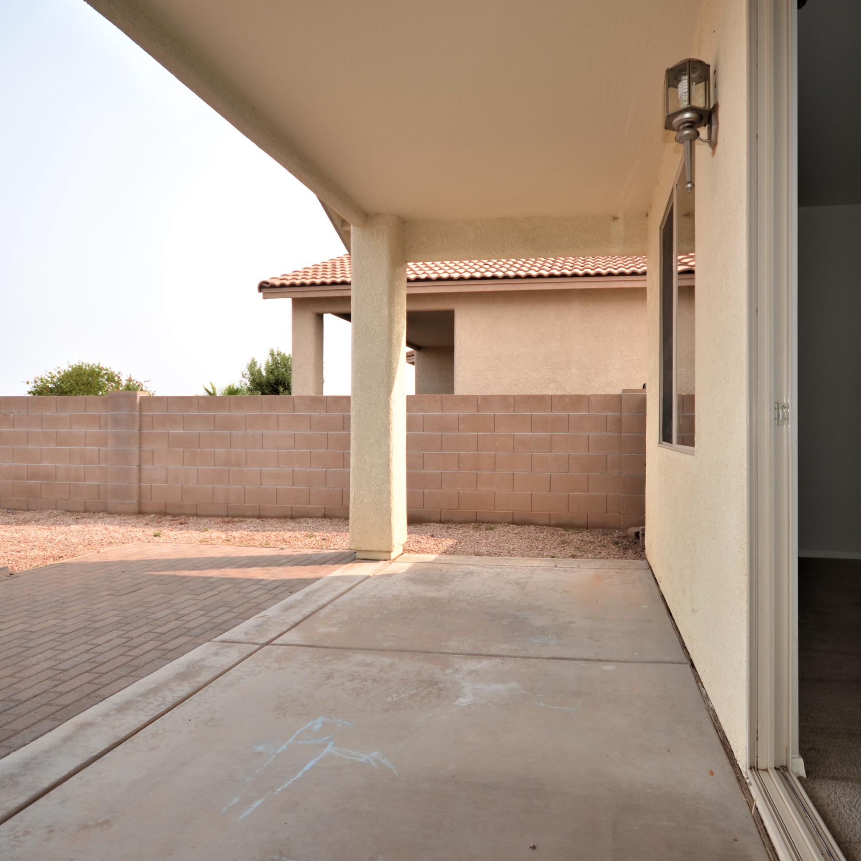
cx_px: 500
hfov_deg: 74.3
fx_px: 563
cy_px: 414
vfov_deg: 74.8
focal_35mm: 20
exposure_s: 1/250
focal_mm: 10
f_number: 4.5
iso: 100
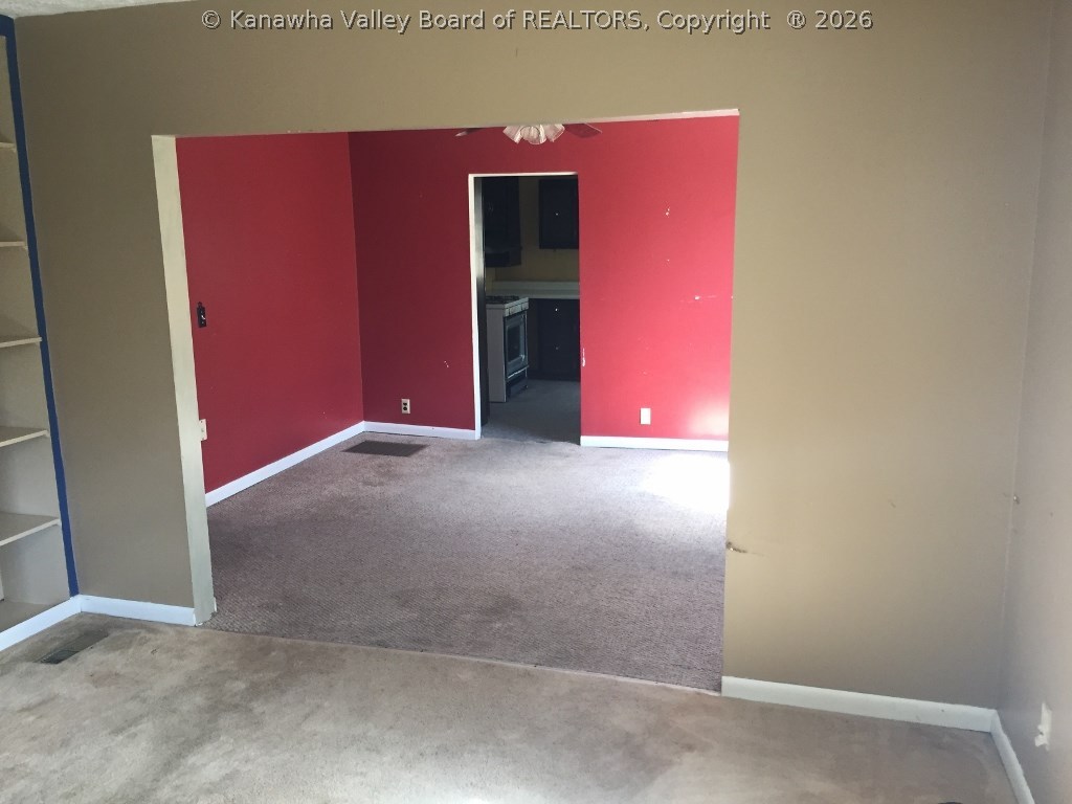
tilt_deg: -7.2
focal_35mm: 29
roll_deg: -0.8
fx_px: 898
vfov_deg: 48.2
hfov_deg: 61.7
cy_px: 402
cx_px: 536
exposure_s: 1/30
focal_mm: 4.15
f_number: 2.2
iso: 50
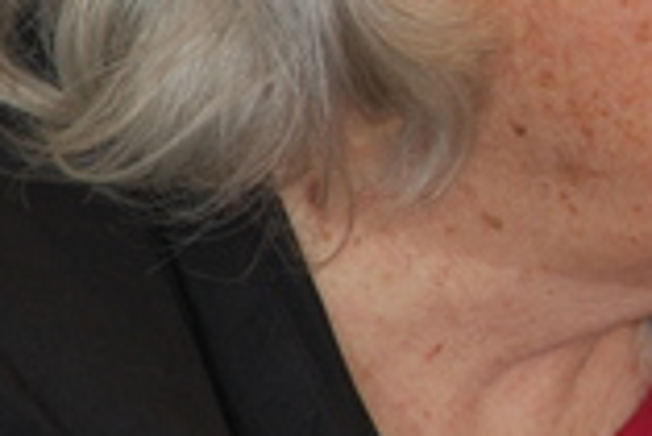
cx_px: 1225
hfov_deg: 2.2
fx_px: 17294
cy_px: -58
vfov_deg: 1.4
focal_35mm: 954
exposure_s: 1/60
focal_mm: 160
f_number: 5.3
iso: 400
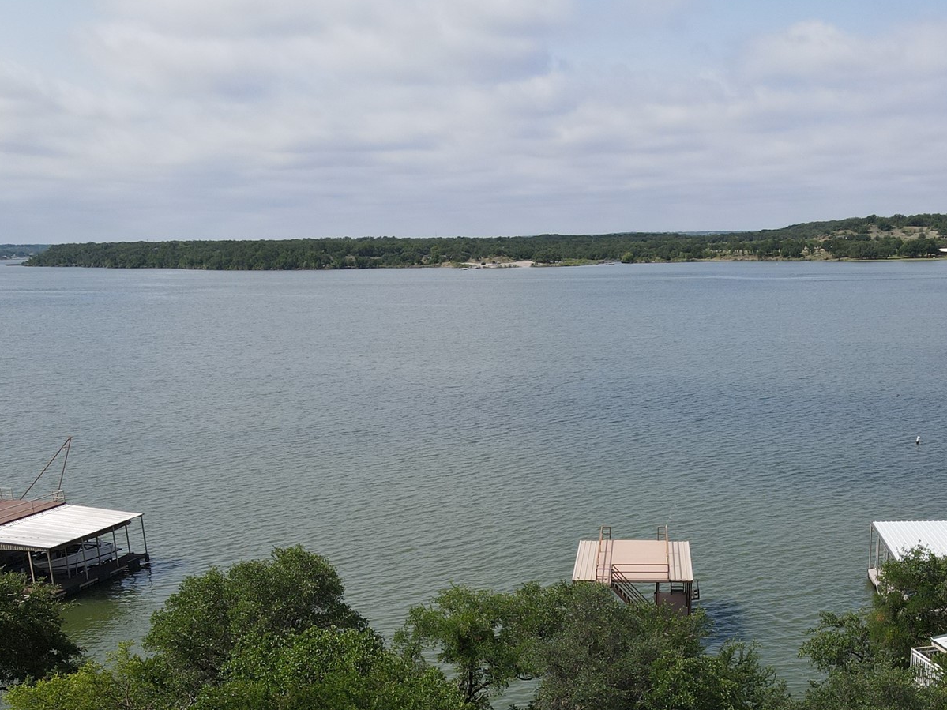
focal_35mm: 41
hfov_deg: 45.3
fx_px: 1122
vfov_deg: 33.8
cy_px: 595
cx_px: 611
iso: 100
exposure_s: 1/800
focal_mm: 4.5
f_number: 2.8
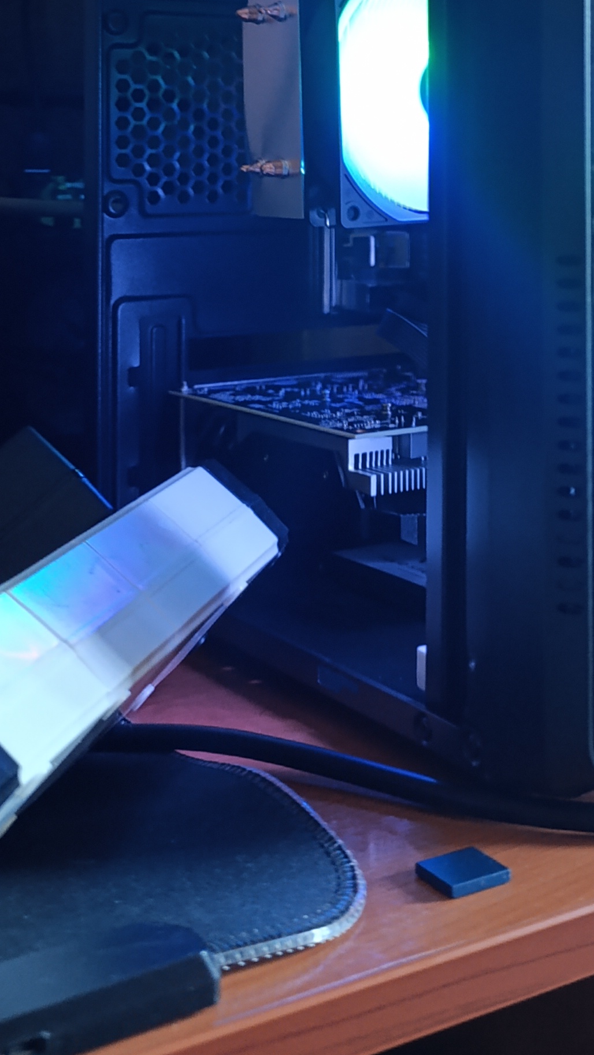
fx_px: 1568
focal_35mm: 56
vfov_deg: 35.5
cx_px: 490
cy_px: 150
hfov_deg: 21.1
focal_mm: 6.14
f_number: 1.6
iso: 1250
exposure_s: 1/25
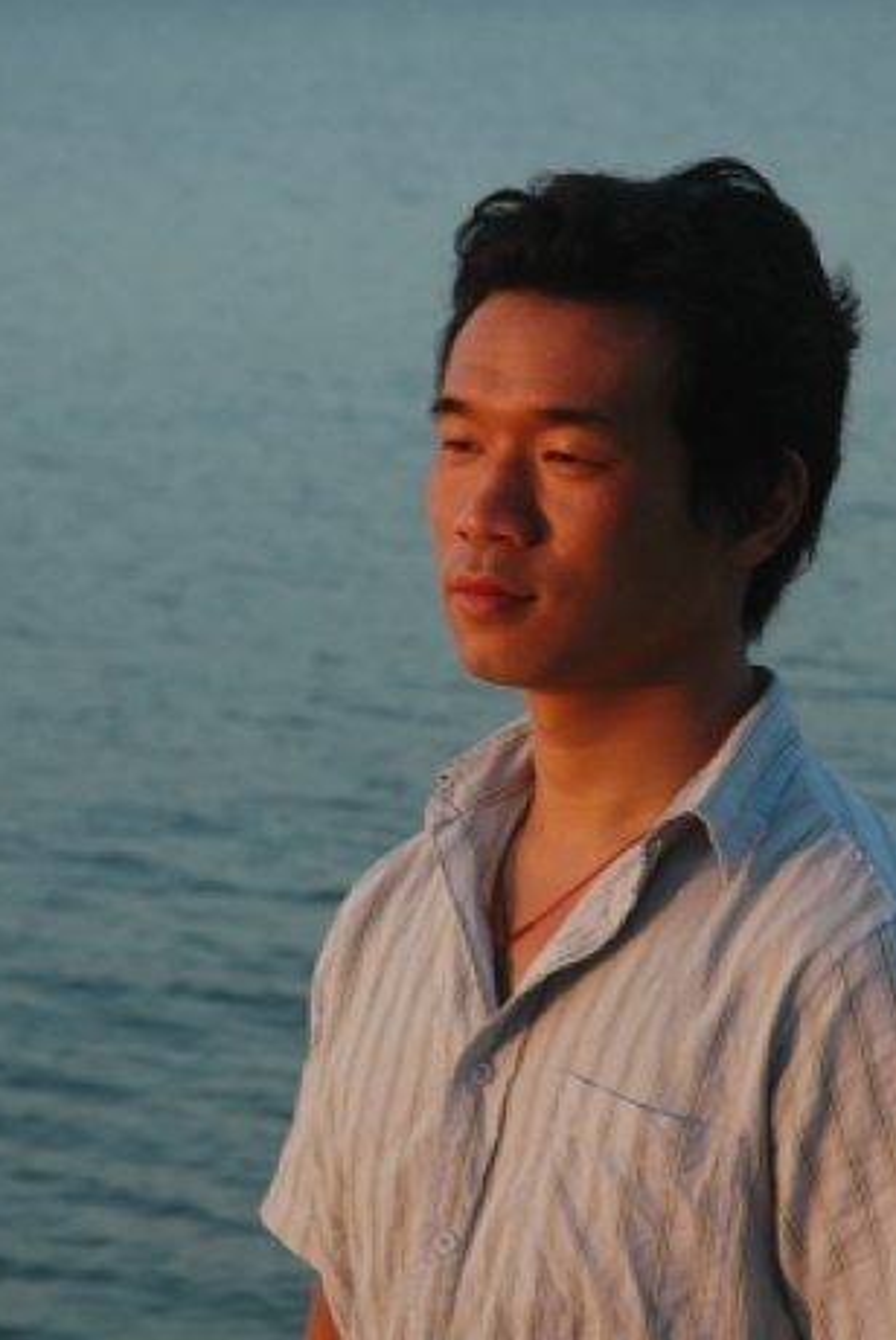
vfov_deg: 12.9
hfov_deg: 8.6
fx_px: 5927
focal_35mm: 159
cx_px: 518
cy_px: 669
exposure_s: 1/125
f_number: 5.6
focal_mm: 70
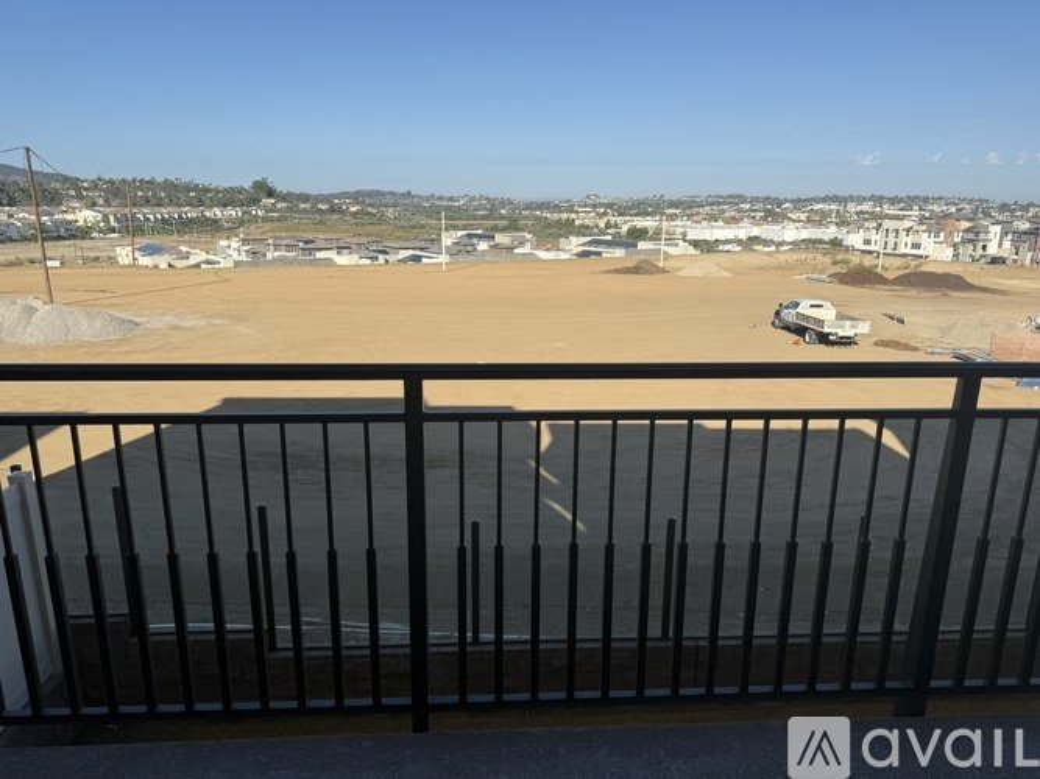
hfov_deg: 71.6
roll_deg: -0.1
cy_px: 390
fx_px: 721
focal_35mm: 24
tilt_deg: -14.8
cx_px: 520
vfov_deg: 56.8
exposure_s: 1/4673
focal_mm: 6.76
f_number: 1.78
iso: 80
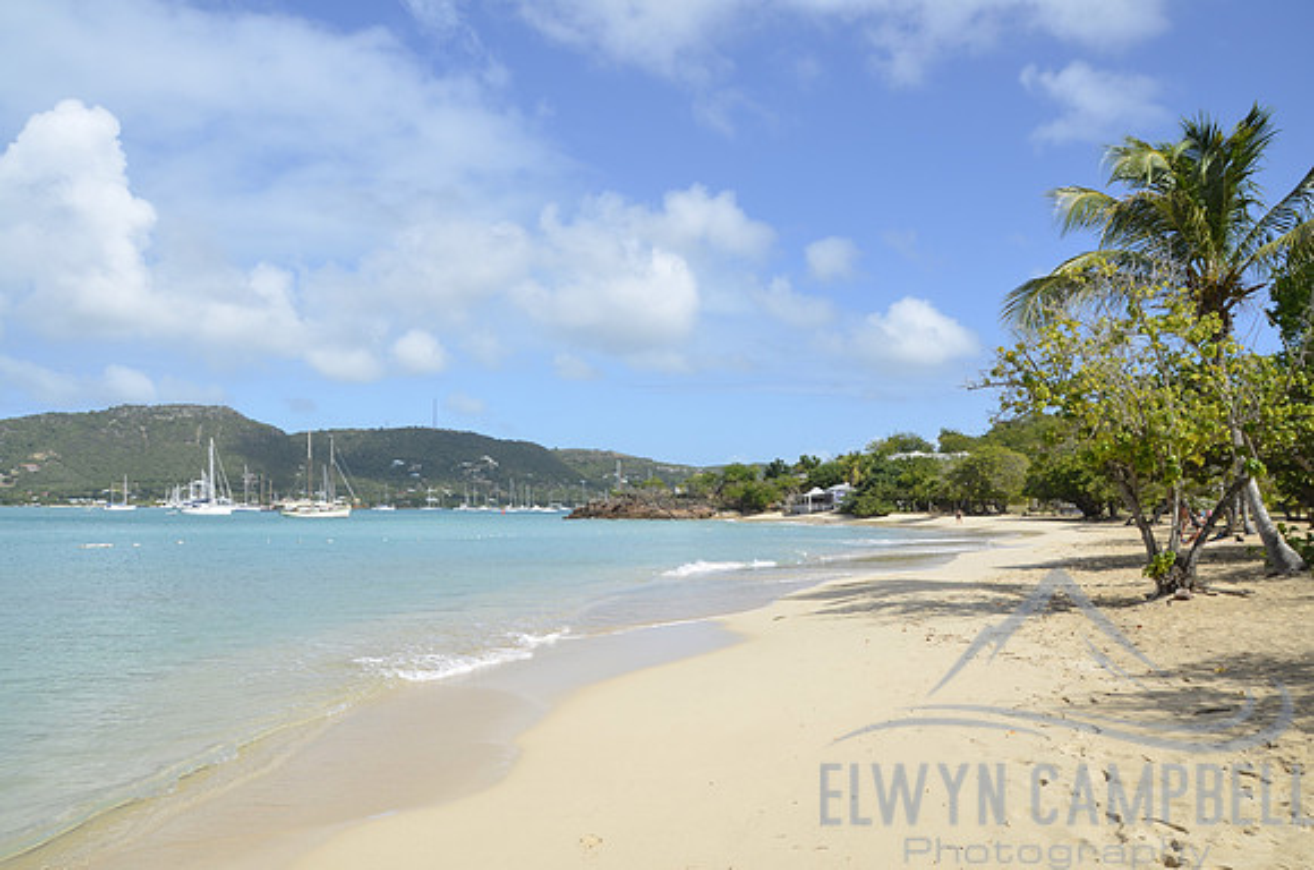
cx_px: 657
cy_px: 435
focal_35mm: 27
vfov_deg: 47.7
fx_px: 983
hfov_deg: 67.5
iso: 100
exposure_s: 1/250
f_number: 8
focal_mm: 18
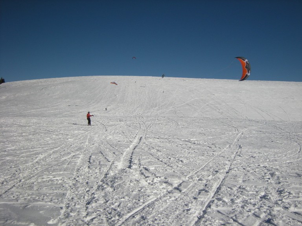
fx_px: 332
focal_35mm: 38
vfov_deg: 37.7
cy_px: 113
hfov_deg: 49.0
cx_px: 151
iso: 64
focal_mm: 6.3
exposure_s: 1/782
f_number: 6.4
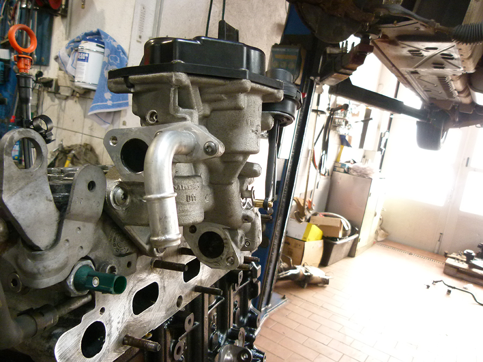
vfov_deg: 54.9
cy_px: 181
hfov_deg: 69.4
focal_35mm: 25
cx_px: 242
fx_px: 349
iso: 250
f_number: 2.8
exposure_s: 1/60
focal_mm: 4.5
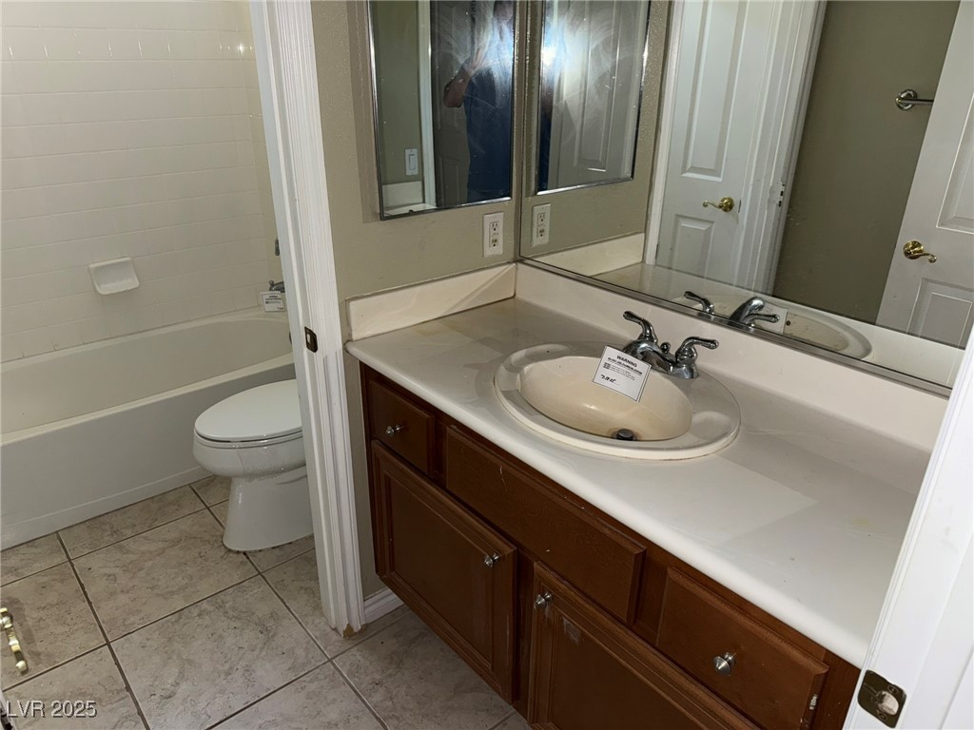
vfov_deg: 56.8
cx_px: 487
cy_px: 365
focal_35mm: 24
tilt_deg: -24.7
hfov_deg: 71.6
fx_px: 675
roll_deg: +0.0
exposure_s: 1/16
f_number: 1.78
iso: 80
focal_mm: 6.76
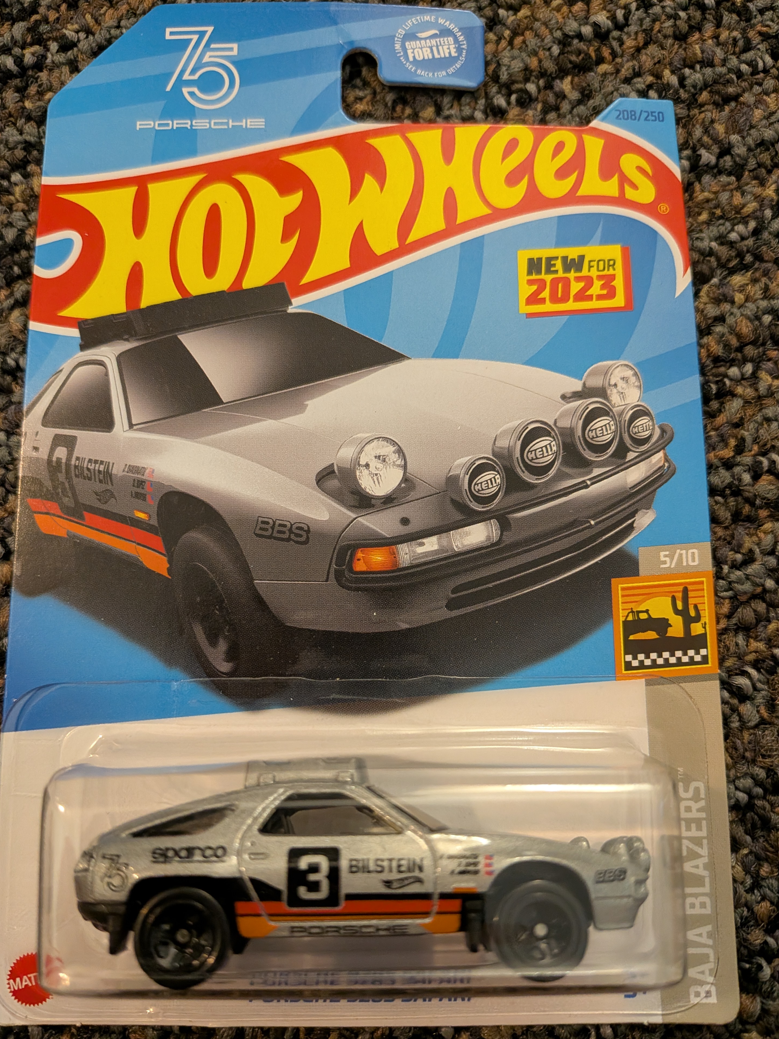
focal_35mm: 25
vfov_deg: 69.4
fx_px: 750
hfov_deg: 54.9
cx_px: 374
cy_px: 522
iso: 809
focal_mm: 4.53
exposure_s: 1/60
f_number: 1.7
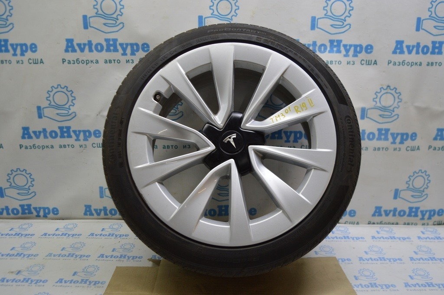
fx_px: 407
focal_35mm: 33
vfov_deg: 39.9
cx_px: 222
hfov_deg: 57.3
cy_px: 148
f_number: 4
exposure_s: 1/60
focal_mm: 22
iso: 400
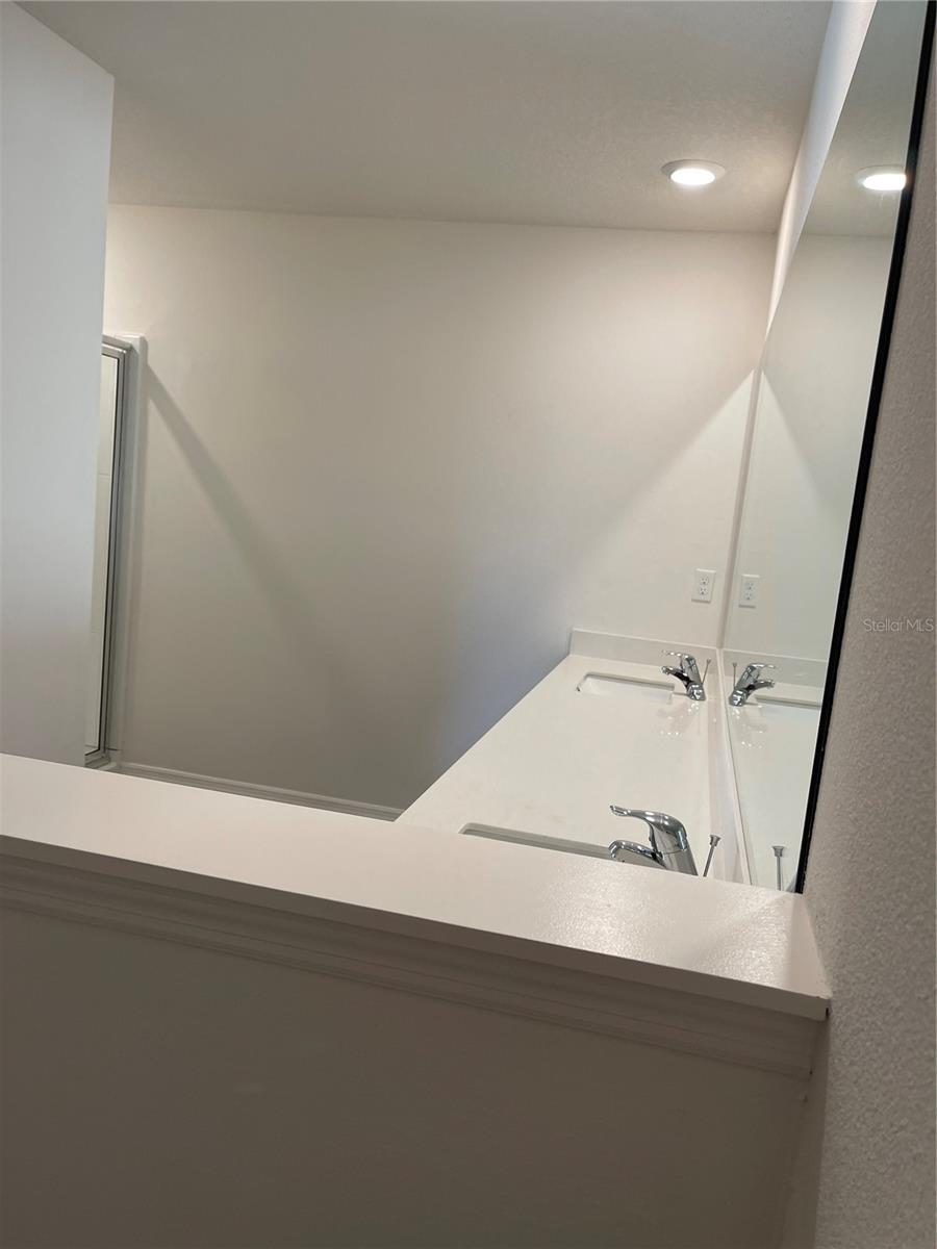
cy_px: 624
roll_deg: -3.4
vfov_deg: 67.3
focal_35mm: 26
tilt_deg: -7.4
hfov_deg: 53.1
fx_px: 938
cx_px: 468
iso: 100
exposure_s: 1/120
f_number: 1.6
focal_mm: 5.1
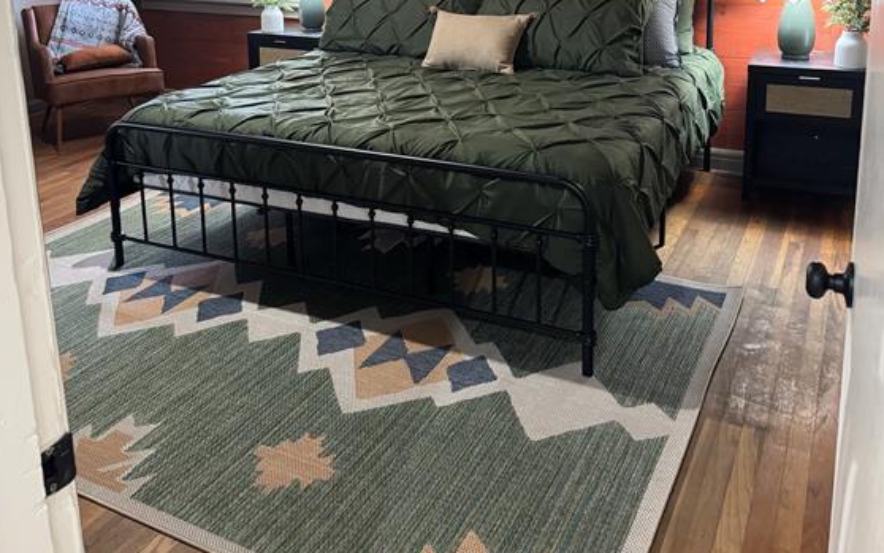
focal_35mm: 35
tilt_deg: -12.3
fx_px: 843
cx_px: 437
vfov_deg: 34.4
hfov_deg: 55.3
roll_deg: +1.9
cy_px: 63
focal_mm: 6.76
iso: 800
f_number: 1.78
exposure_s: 1/40
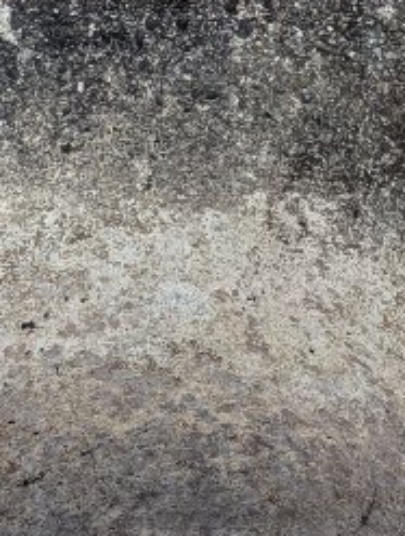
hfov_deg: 12.8
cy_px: 648
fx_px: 1803
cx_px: 217
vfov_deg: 16.2
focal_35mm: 116
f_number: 1.85
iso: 139
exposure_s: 1/169
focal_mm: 6.81
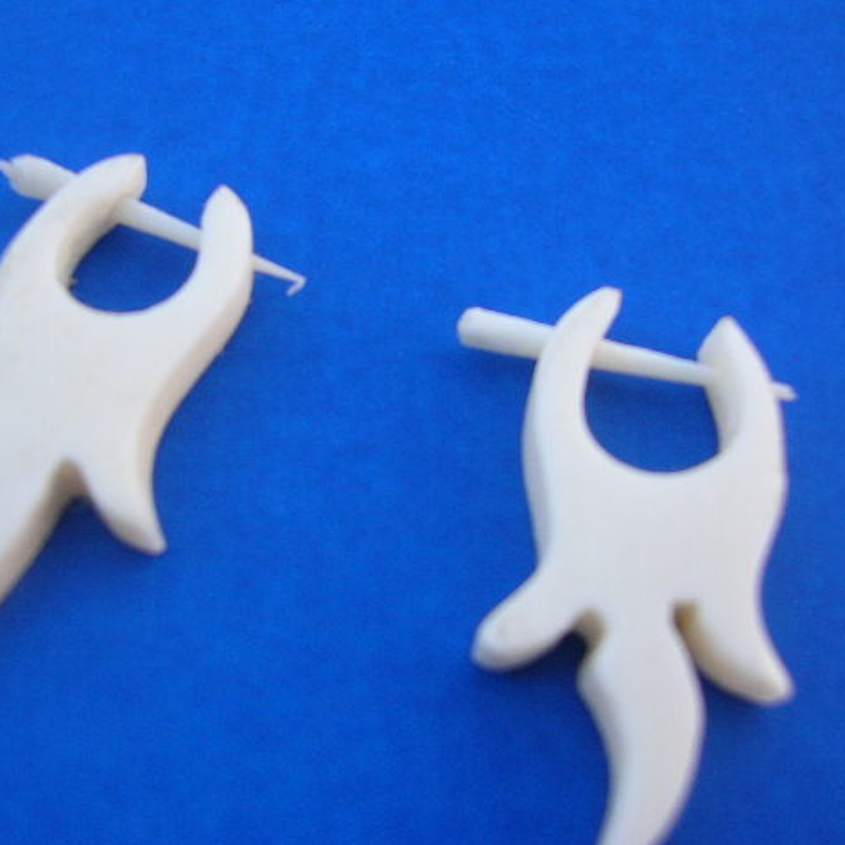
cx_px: 370
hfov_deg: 40.0
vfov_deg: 40.0
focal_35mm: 42
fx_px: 1160
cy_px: 418
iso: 50
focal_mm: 5.8
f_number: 2.8
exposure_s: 1/38.6
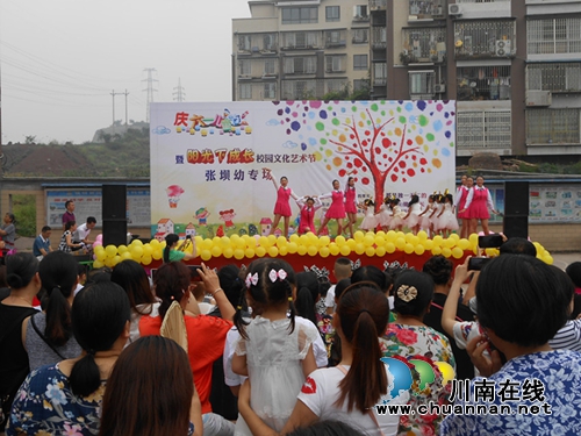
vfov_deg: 32.9
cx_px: 290
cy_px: 218
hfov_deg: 42.9
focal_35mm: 44
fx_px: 739
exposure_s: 1/320
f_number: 4.5
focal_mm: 7.8
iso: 80
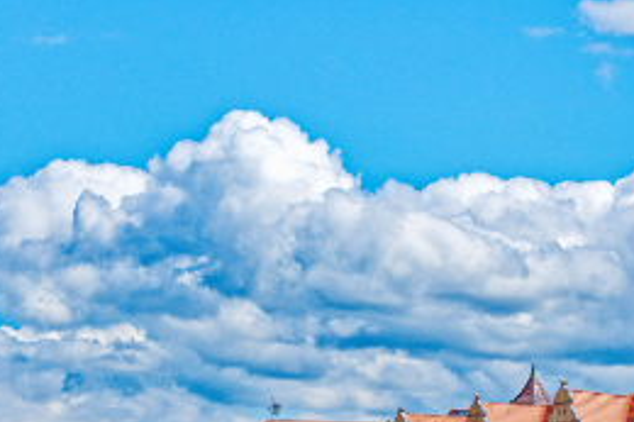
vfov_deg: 8.5
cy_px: 534
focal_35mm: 160
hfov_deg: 12.6
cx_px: 749
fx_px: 2816
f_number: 10
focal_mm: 63
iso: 800
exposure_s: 1/1600
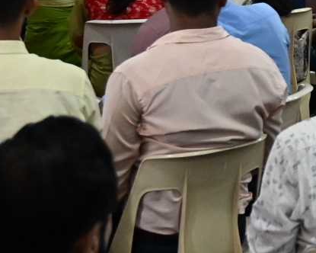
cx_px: 621
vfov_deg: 9.3
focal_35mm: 164
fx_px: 1534
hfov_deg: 10.8
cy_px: -14
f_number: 4
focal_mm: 24
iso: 3200
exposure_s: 1/125
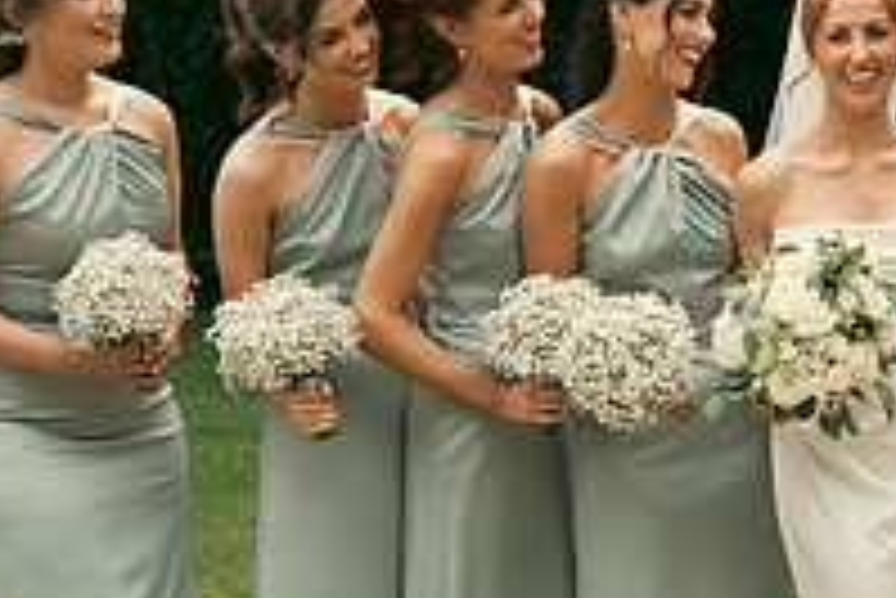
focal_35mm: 108
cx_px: 1040
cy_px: 308
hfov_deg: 18.1
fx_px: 2690
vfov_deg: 12.7
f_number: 5
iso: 80
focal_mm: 37
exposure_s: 1/160
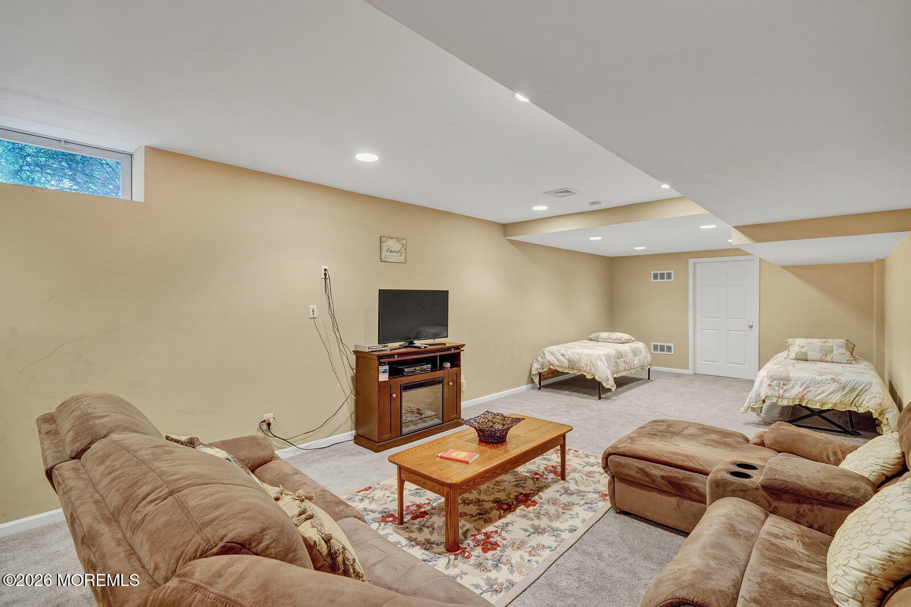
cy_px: 304
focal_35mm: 16
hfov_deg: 96.7
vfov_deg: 73.7
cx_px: 456
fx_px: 405
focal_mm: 16
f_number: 8
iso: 100
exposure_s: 2
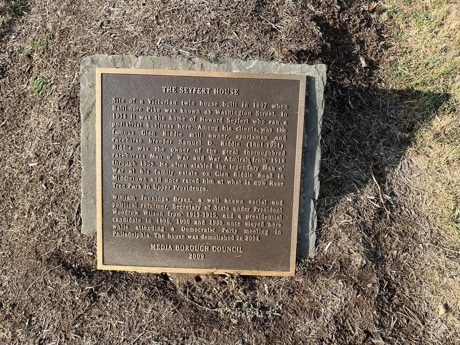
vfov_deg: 51.4
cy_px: 167
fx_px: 359
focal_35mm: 27
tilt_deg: -51.6
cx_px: 229
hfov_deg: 65.3
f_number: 1.6
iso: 50
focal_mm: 5.1
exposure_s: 1/951
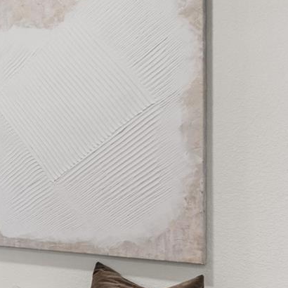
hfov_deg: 23.3
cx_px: -171
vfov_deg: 31.2
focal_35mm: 55
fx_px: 514
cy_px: 178
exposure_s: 1/8
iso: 800
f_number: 8
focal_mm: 16.5
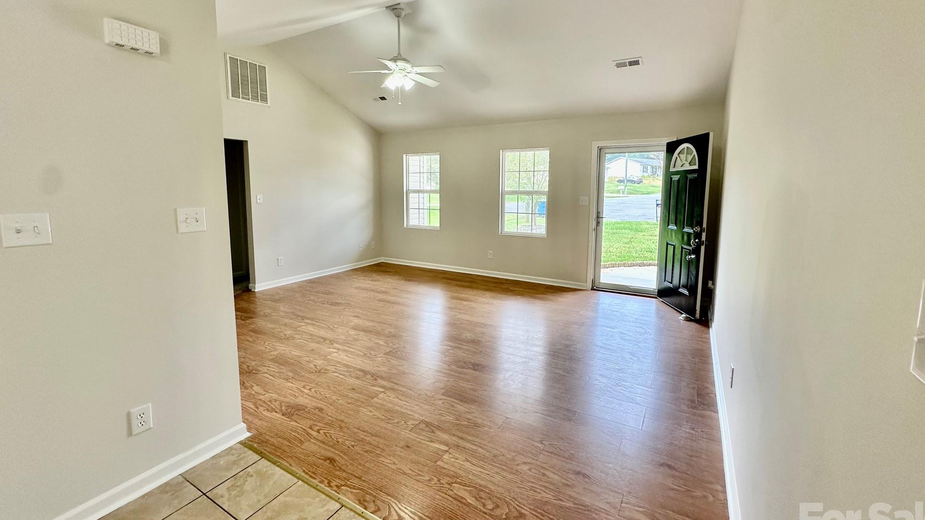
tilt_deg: -6.4
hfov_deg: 99.4
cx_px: 465
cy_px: 232
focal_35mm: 16
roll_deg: +0.0
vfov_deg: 66.9
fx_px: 392
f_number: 2.2
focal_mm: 2.22
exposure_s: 1/120
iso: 100
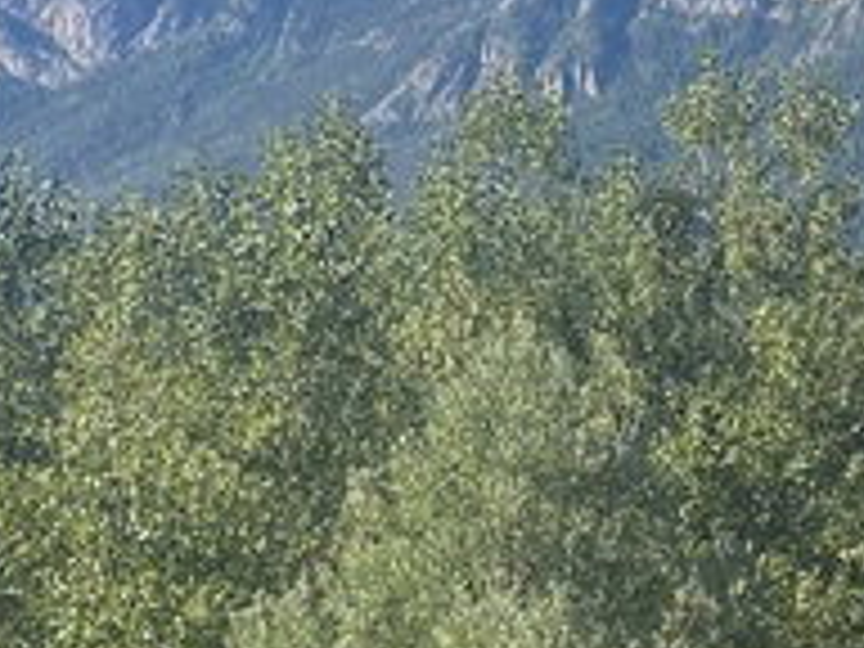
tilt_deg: +3.6
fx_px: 3469
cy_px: 90
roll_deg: +0.0
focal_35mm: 139
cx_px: 662
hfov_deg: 14.1
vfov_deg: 10.6
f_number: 1.8
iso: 32
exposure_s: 1/2222
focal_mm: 4.25
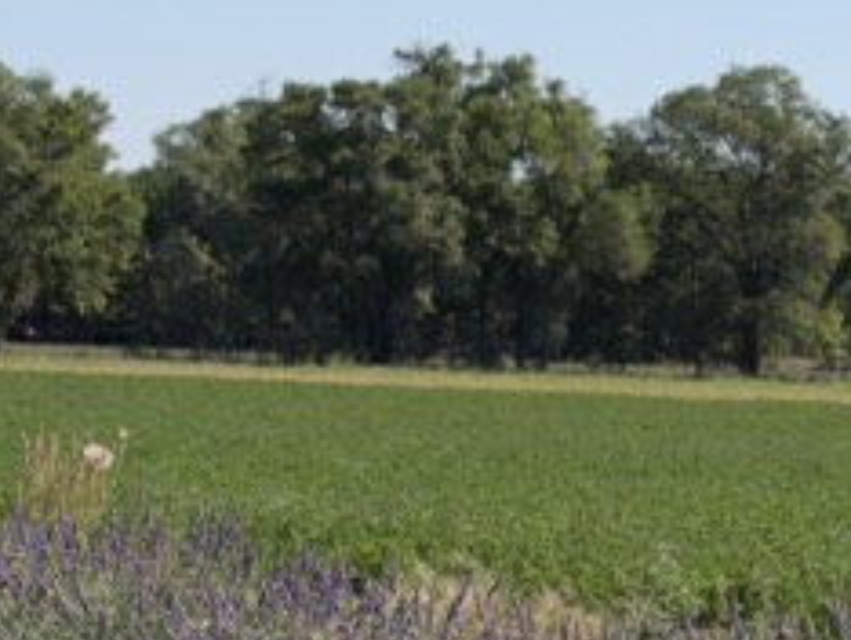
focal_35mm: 328
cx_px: 1727
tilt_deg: +0.0
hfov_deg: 5.9
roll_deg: -2.3
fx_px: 8072
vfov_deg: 4.5
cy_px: 396
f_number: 1.78
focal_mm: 6.76
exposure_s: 1/6536
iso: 64
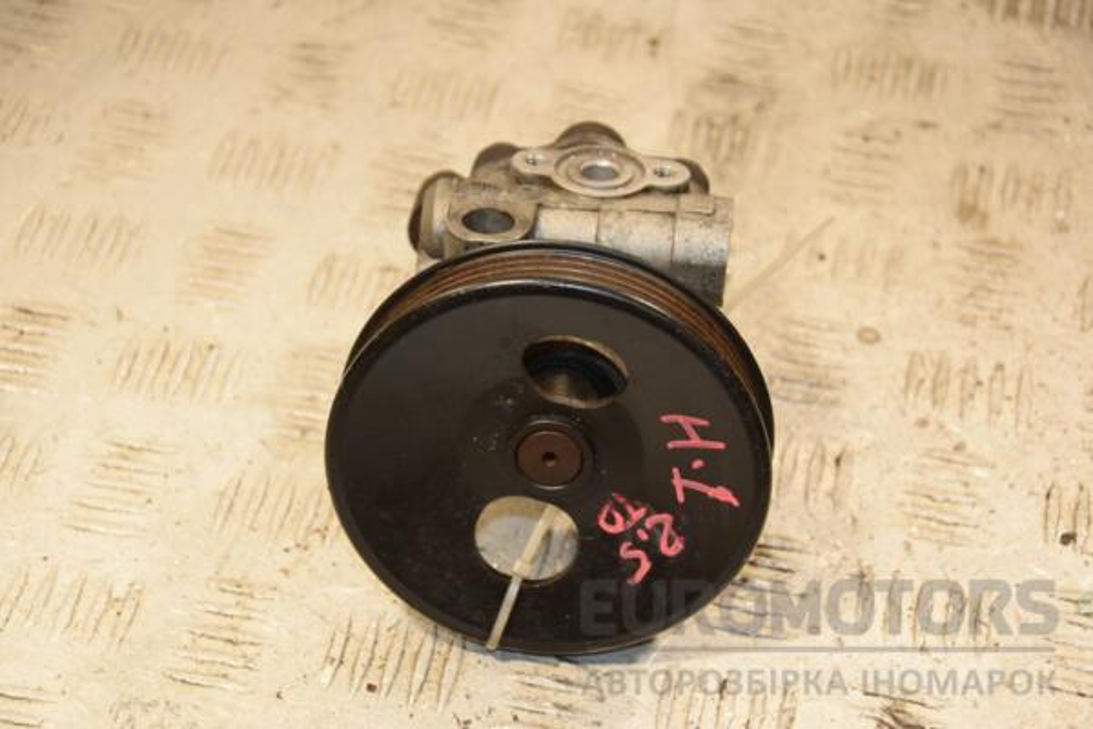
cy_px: 364
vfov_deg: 13.8
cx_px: 546
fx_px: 3006
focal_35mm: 99
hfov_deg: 20.6
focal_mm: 66
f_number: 5.3
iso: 800
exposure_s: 1/160
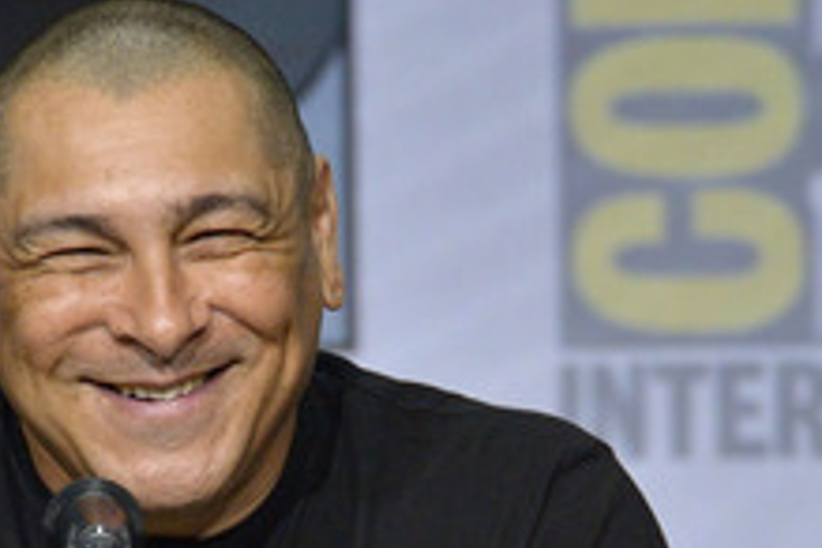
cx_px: 165
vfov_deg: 1.3
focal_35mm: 1027
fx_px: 23448
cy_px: 492
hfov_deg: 2.0
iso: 1600
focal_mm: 500
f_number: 6.3
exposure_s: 1/250
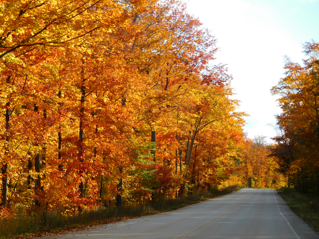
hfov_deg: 14.1
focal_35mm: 140
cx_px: 160
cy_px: 120
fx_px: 1290
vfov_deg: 10.6
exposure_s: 1/320
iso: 125
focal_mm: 25
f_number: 5.1
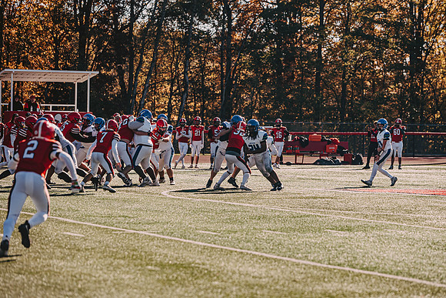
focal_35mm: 144
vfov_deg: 9.6
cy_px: 145
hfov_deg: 14.3
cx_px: 256
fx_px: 1779
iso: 250
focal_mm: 125
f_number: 3.2
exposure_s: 1/2500
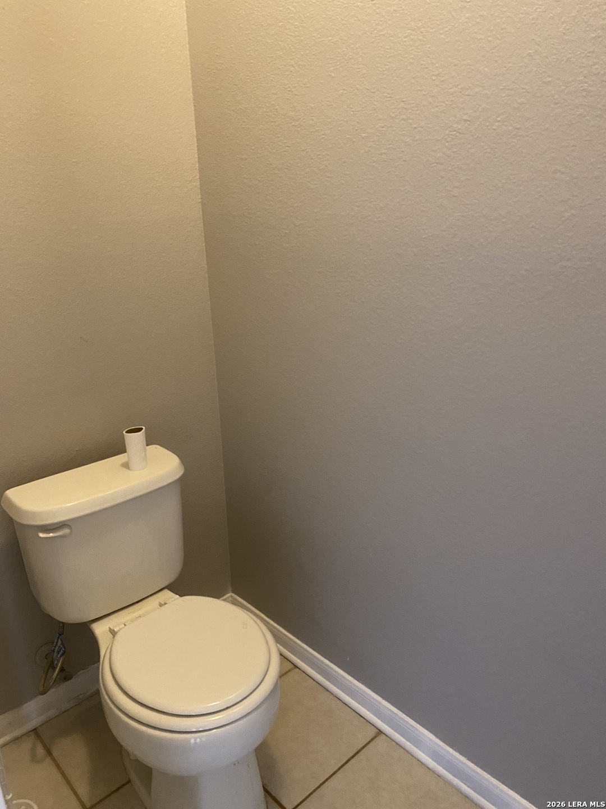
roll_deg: +3.4
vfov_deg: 67.3
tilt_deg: -18.6
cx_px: 303
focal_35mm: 26
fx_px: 607
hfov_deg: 53.1
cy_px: 404
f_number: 1.8
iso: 500
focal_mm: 4.25
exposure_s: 1/30
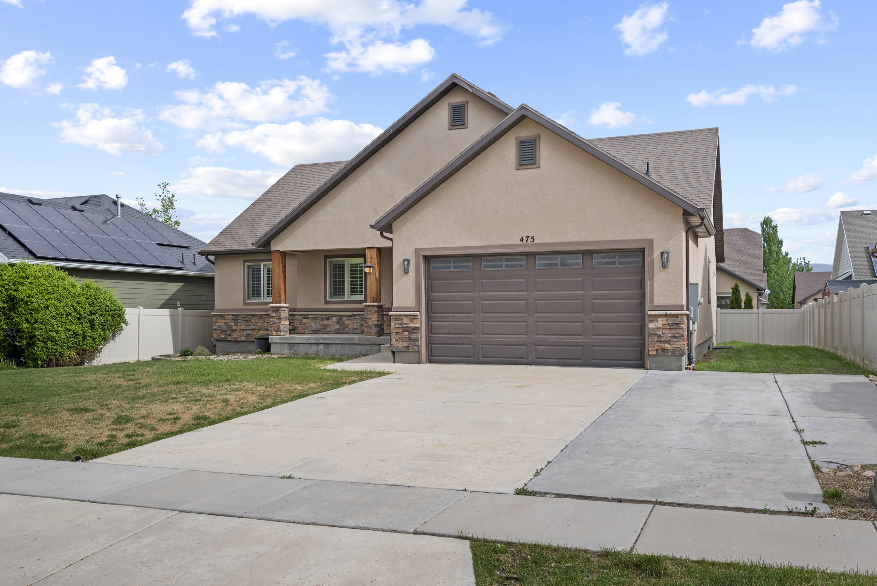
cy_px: 293
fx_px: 731
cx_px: 438
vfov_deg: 43.6
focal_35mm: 30
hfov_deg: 61.9
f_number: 8
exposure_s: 1/50
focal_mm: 30
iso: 250
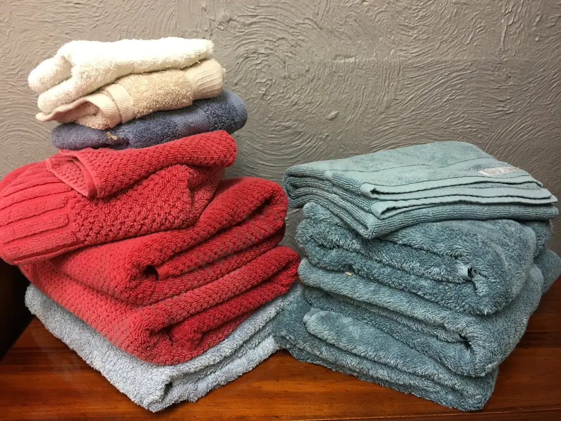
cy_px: 210
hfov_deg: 61.7
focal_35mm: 29
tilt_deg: -16.7
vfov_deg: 48.2
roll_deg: -1.0
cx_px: 280
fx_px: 470
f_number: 2.2
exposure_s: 1/17
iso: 64
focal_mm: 4.15
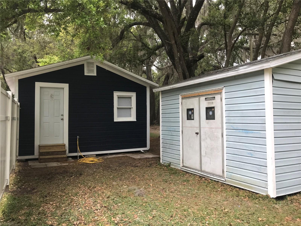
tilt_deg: +1.6
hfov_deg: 63.4
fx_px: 243
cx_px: 150
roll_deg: +0.6
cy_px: 113
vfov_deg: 49.7
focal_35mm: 28
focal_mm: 3.99
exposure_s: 1/120
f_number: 1.8
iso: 32
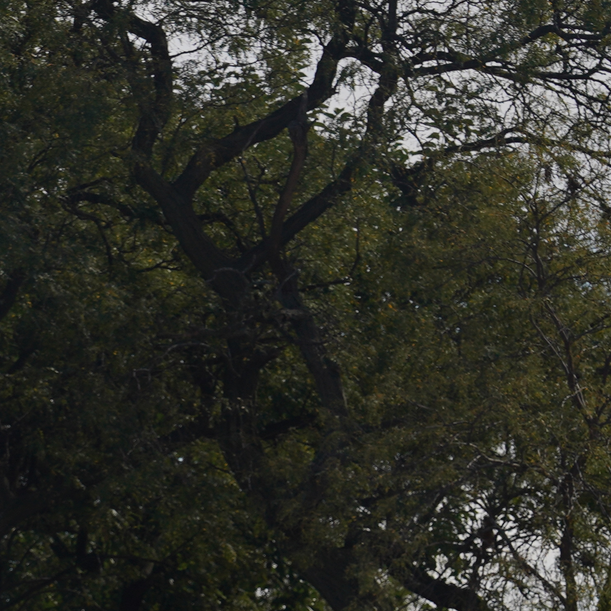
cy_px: 647
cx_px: -11
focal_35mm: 360
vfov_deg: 4.9
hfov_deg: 4.9
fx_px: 7189
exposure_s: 1/500
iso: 100
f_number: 8
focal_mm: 105
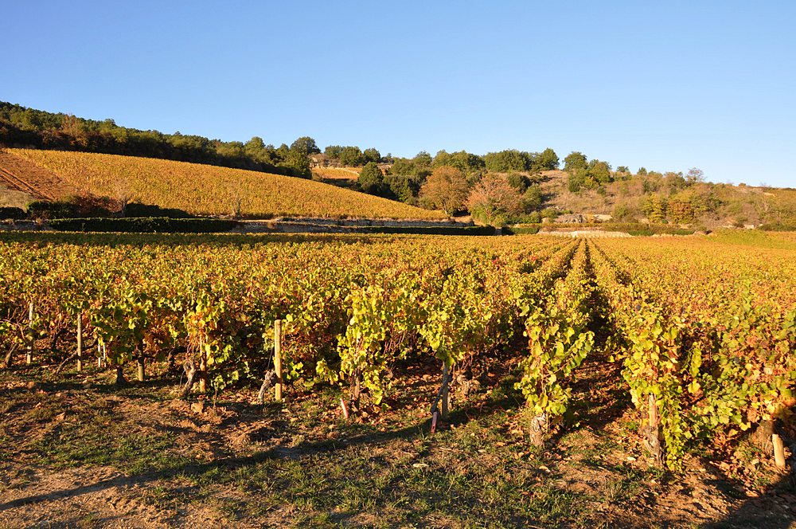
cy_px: 264
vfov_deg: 47.8
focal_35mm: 27
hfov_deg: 67.4
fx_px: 596
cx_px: 398
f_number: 8
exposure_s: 1/125
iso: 200
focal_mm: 18
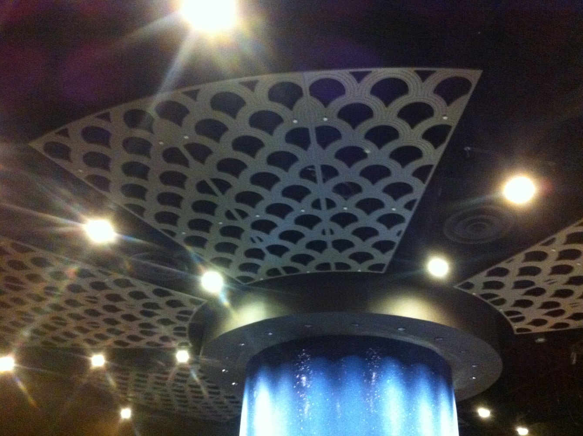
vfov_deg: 40.6
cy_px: 218
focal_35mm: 35
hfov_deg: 52.7
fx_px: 589
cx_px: 292
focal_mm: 3.85
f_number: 2.8
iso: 1000
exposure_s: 1/15
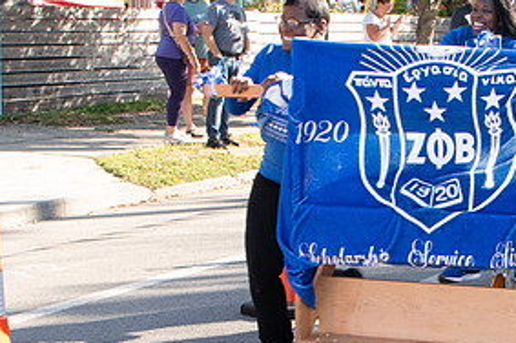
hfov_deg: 19.0
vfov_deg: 13.0
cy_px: 297
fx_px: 1489
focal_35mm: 104
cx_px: 546
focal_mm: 24
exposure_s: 1/200
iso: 500
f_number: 7.1
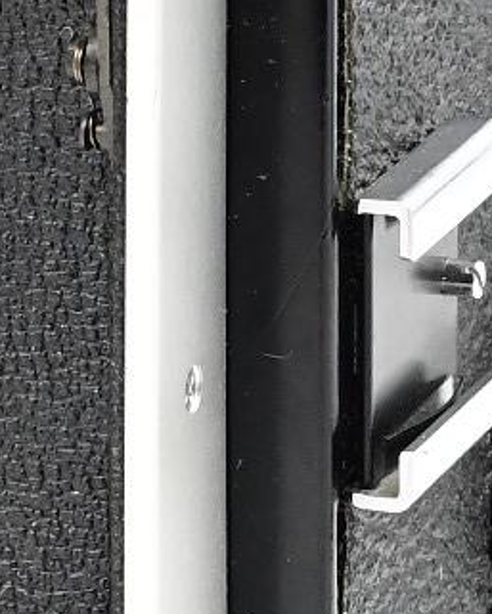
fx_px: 7841
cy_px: 518
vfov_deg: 4.5
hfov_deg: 3.6
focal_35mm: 431
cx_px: -203
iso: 3200
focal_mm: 50
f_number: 16
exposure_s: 1/100
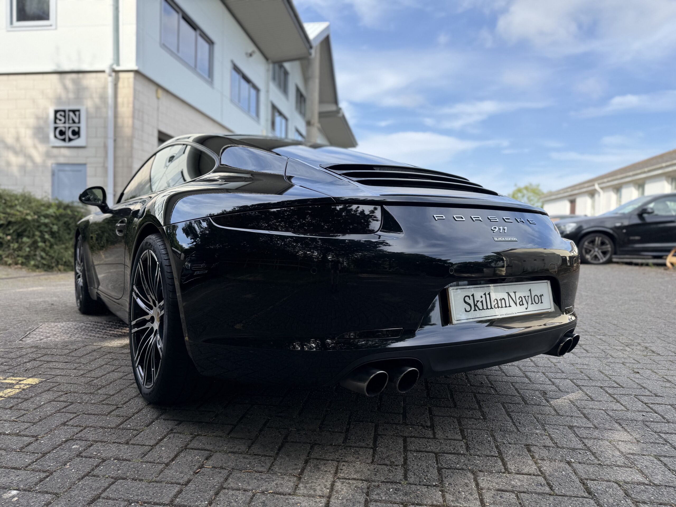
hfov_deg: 71.6
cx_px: 338
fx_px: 469
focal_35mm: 24
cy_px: 254
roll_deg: -2.0
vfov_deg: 56.8
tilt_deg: -1.4
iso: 80
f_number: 1.78
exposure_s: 1/1901
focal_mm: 6.76
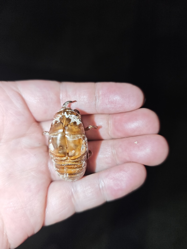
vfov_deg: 73.9
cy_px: 124
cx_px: 94
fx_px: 166
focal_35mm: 23
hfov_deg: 58.9
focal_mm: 6.55
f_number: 1.62
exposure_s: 1/100
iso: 160
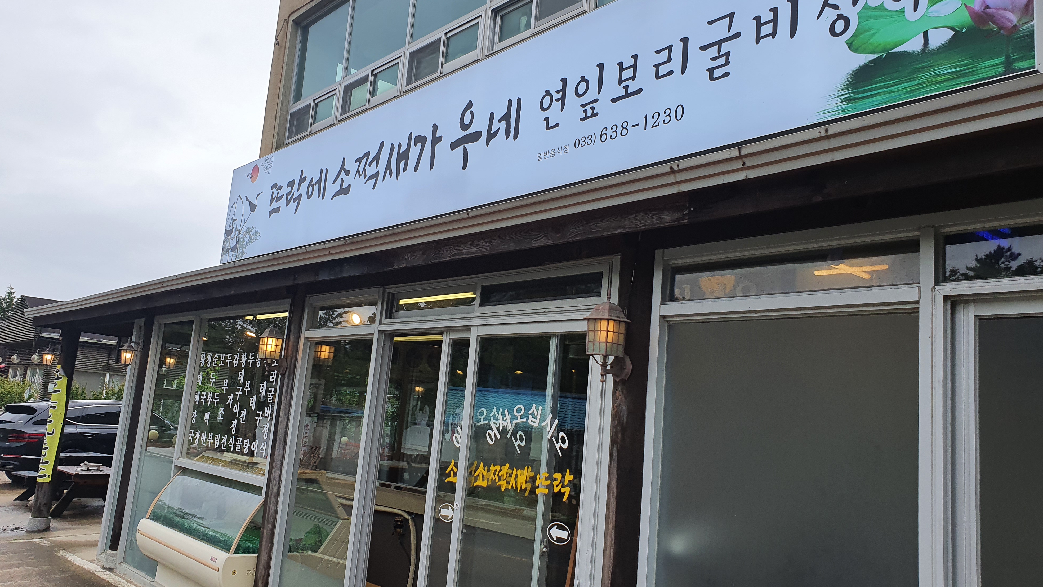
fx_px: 802
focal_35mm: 29
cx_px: 531
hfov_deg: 66.1
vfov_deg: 40.2
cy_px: 301
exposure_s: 1/734
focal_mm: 4.32
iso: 50
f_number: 2.4
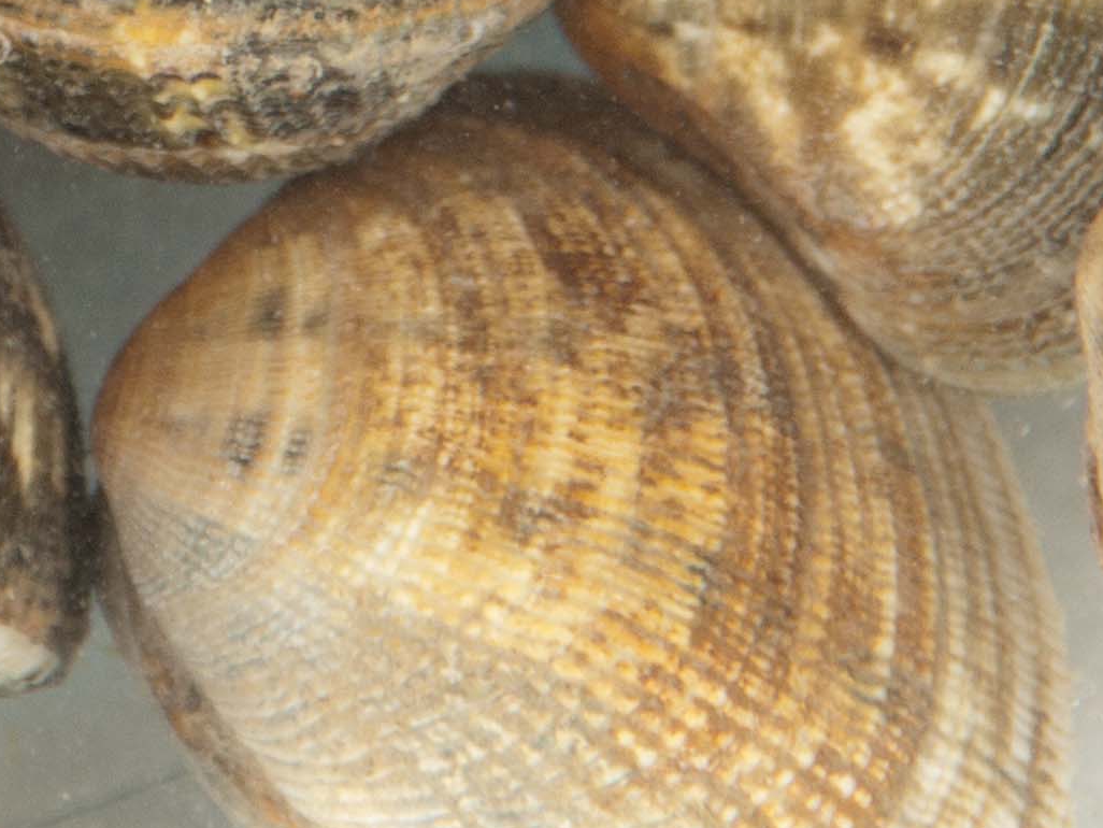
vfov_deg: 1.5
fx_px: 32636
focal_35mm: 1024
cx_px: -219
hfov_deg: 1.9
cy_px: -430
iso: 400
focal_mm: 144
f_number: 5.9
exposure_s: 1/60
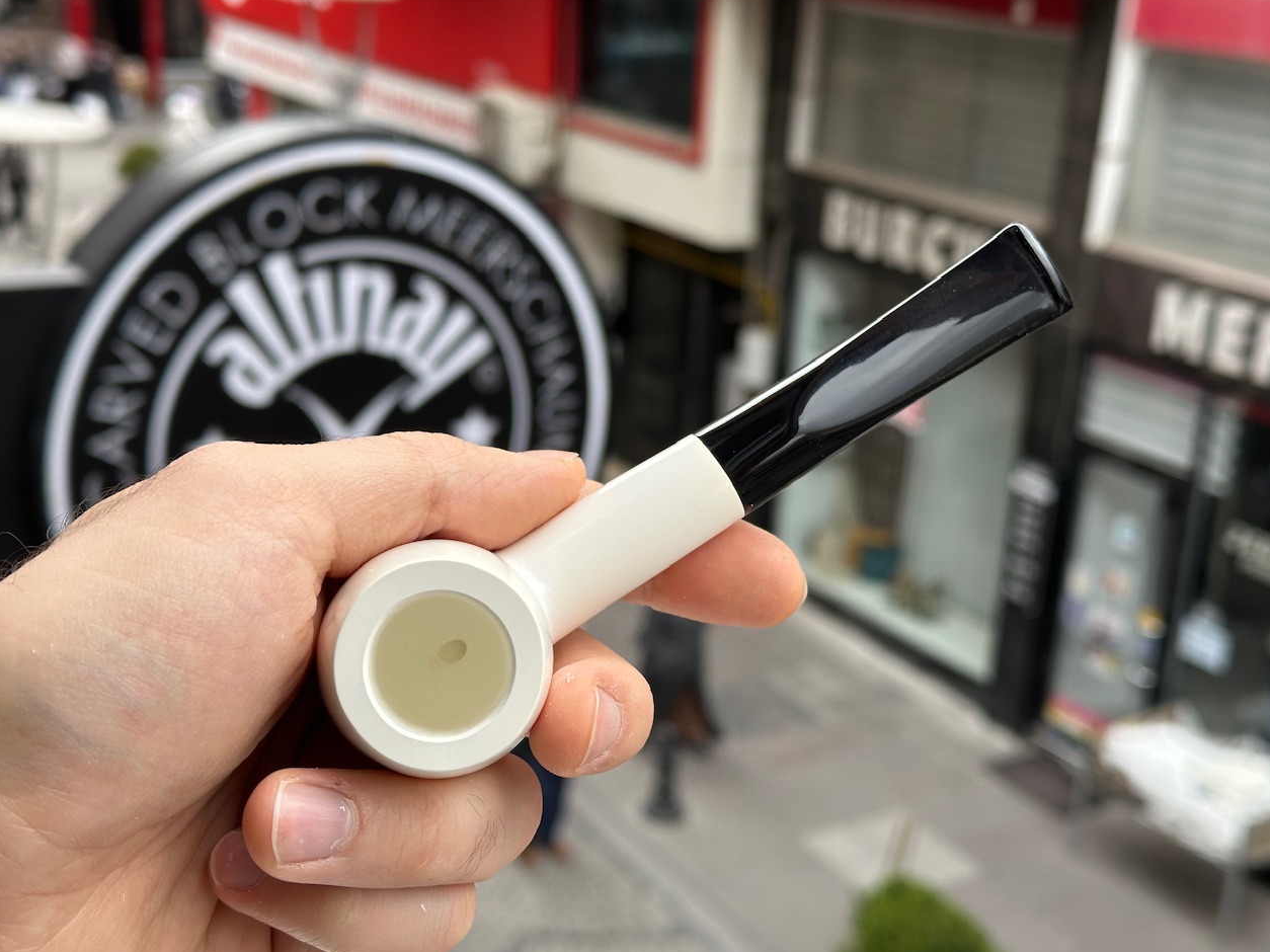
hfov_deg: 38.9
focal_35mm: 49
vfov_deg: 29.7
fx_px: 1797
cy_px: 480
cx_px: 629
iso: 64
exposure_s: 1/709
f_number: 1.78
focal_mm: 6.86
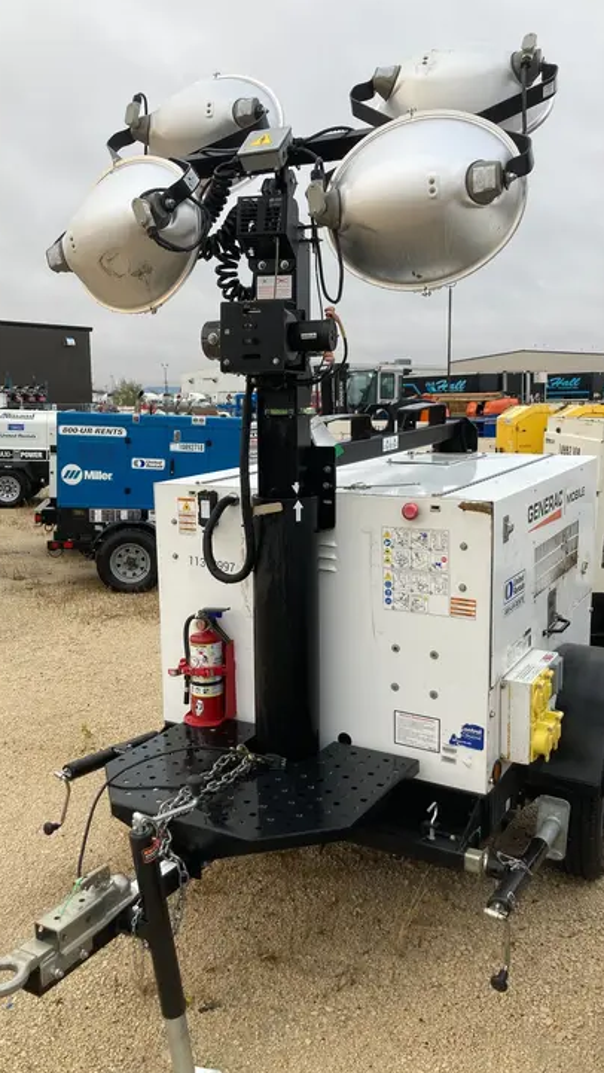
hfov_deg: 37.8
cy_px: 542
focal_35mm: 31
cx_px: 268
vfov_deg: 62.6
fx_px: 882
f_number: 1.8
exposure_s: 1/122
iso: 25
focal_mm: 3.99
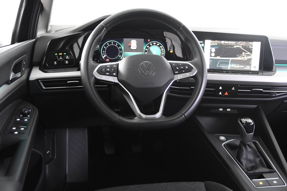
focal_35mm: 39
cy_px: 96
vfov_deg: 34.2
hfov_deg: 49.6
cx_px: 144
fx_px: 311
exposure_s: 1/40
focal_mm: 26
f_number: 3.2
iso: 3600
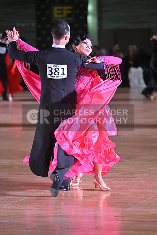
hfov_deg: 8.1
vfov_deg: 12.1
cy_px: 118
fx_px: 1111
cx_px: 78
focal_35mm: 170
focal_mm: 170
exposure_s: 1/400
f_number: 4.5
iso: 5000
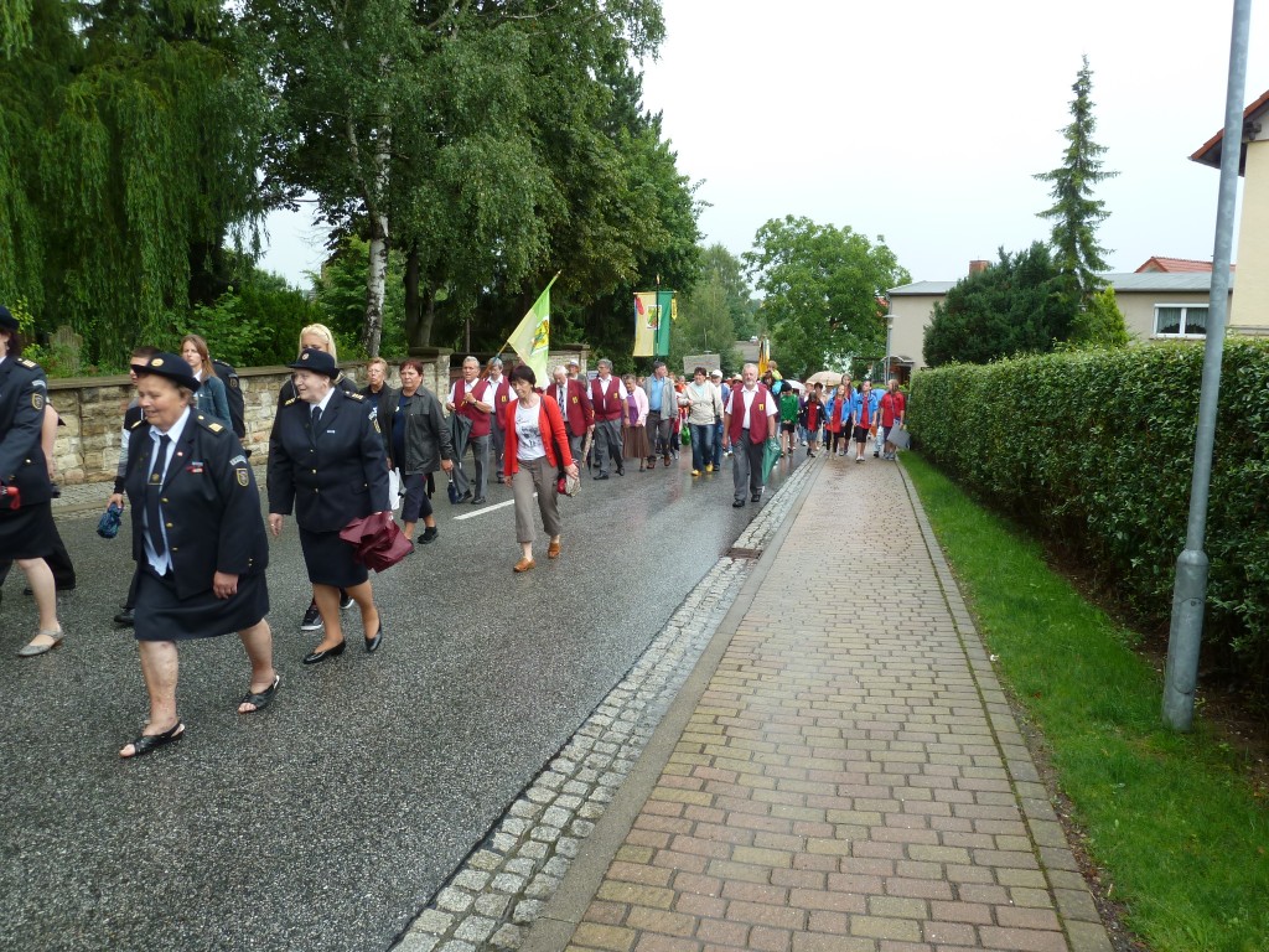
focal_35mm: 25
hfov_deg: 69.4
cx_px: 634
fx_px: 916
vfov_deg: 54.9
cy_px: 476
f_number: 4
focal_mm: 4.1
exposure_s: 1/125
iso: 80
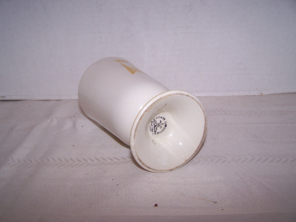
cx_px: 148
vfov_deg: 37.7
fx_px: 325
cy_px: 111
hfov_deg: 49.0
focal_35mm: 38
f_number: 2.8
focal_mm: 6.3
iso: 80
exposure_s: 1/60
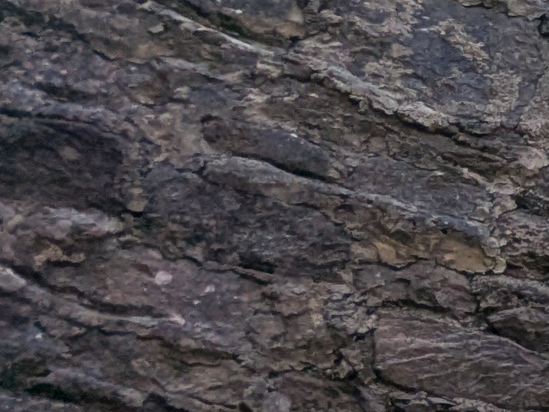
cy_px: 74
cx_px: 1502
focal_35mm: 90
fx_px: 1428
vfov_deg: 16.3
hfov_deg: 12.7
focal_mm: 2.35
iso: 33
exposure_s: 1/497
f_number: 2.2
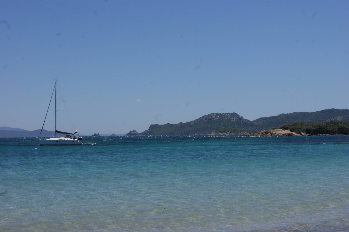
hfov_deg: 49.6
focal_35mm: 39
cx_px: 174
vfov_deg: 34.2
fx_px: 378
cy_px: 116
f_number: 11
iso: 100
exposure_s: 1/200
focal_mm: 26
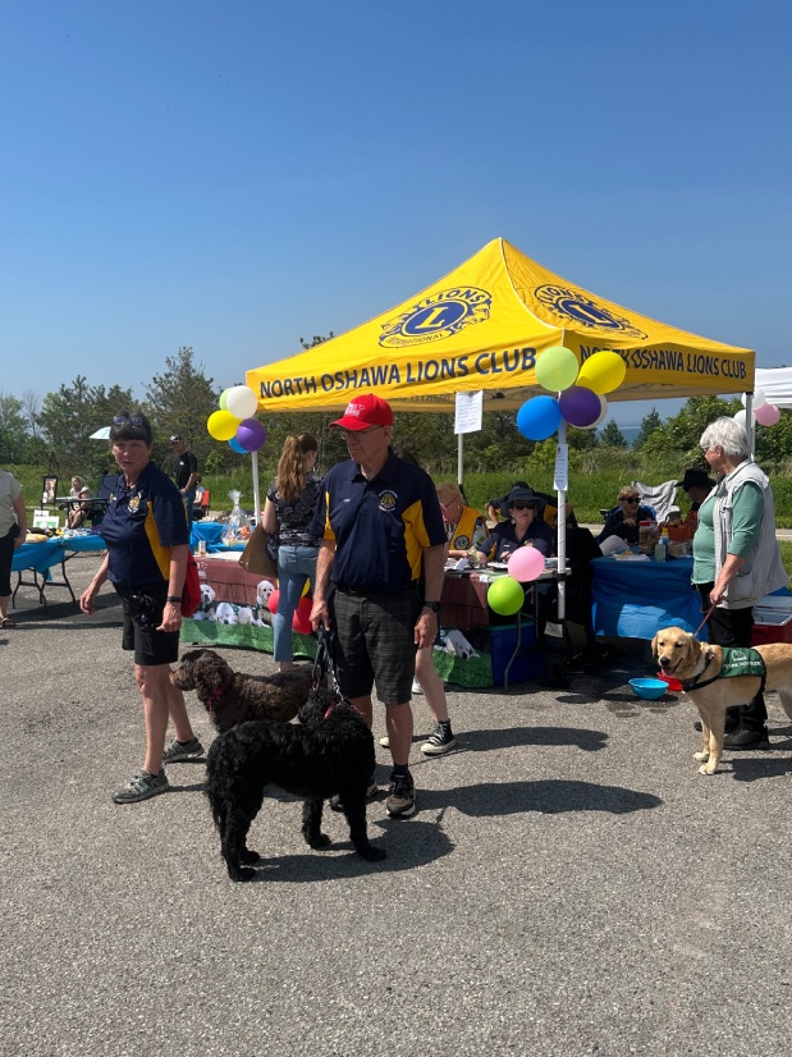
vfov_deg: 58.3
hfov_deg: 45.2
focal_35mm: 31
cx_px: 326
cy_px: 579
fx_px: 946
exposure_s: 1/5263
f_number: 1.78
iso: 80
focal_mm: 6.86
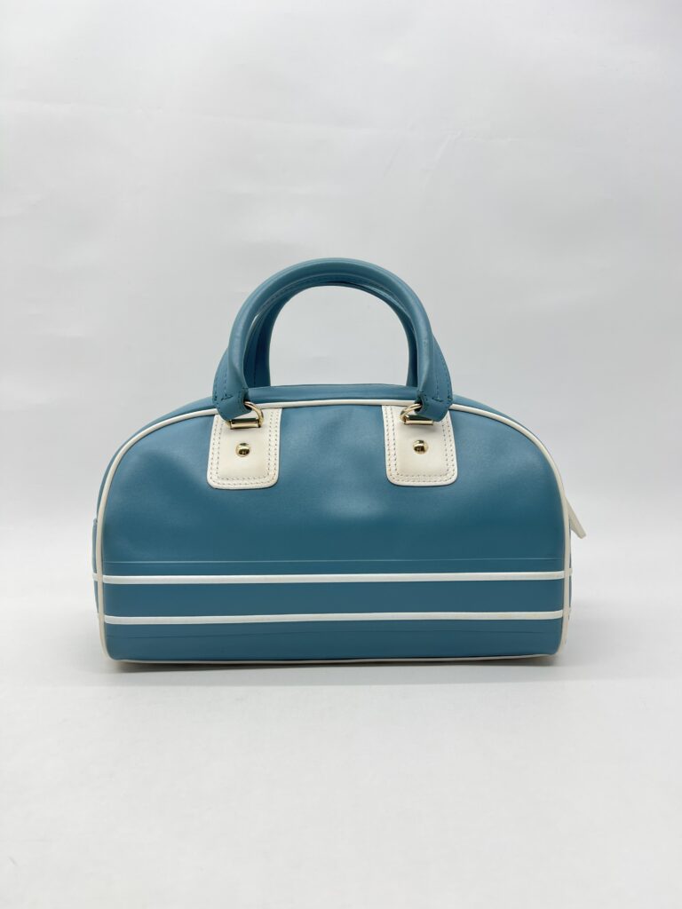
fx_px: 683
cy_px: 454
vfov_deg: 67.3
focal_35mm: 26
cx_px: 341
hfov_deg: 53.1
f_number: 1.5
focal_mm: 5.7
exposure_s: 1/128
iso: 32
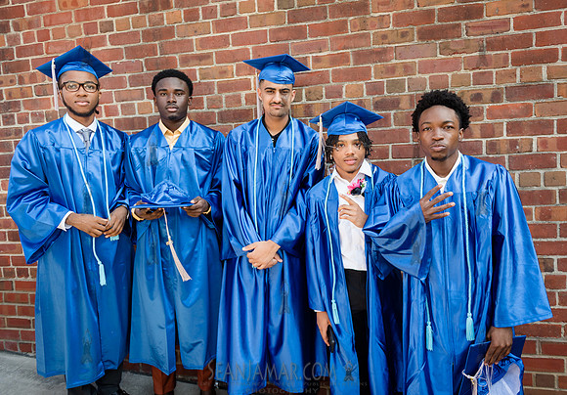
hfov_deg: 67.5
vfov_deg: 50.0
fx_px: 423
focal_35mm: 27
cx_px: 309
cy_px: 183
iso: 400
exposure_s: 1/500
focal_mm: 24
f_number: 2.8
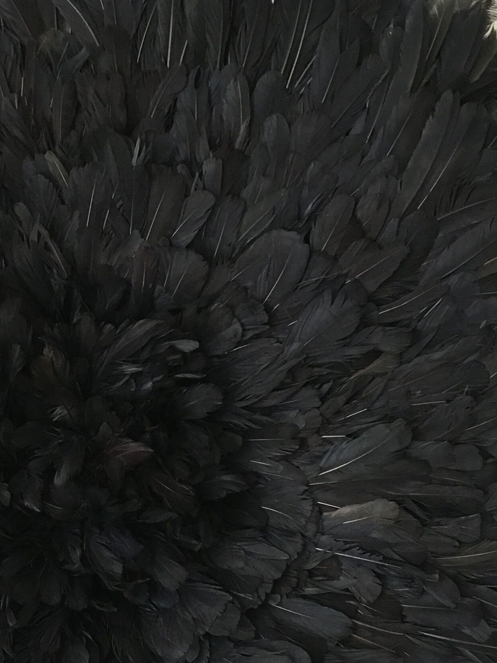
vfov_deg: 27.3
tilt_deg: +6.6
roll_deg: -1.1
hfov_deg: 20.7
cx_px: 77
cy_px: 517
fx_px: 1340
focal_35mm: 70
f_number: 2.2
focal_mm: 4.15
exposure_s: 1/17
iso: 50
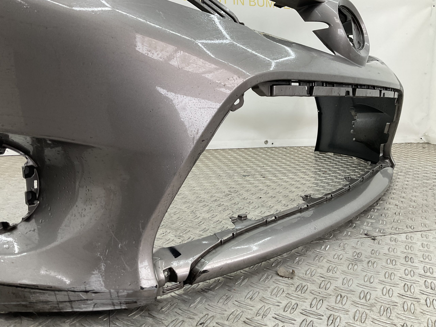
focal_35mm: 29
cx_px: 218
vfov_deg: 48.2
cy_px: 164
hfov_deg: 61.7
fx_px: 365
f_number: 1.8
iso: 32
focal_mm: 3
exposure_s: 1/100
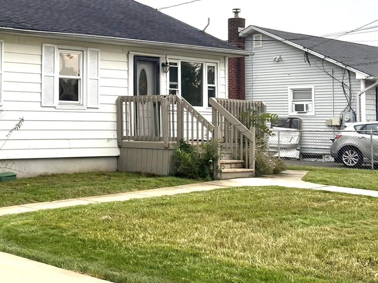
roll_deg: +0.4
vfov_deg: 23.9
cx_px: -15
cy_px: 85
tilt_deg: +3.1
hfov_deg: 29.3
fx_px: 666
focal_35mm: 61
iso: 50
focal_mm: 5.96
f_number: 1.6
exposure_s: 1/782
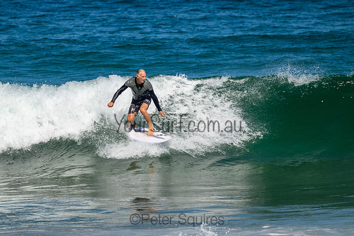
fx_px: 9052
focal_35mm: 920
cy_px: 101
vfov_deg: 1.5
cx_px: 151
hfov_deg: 2.2
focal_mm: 800
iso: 800
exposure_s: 1/2000
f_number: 11
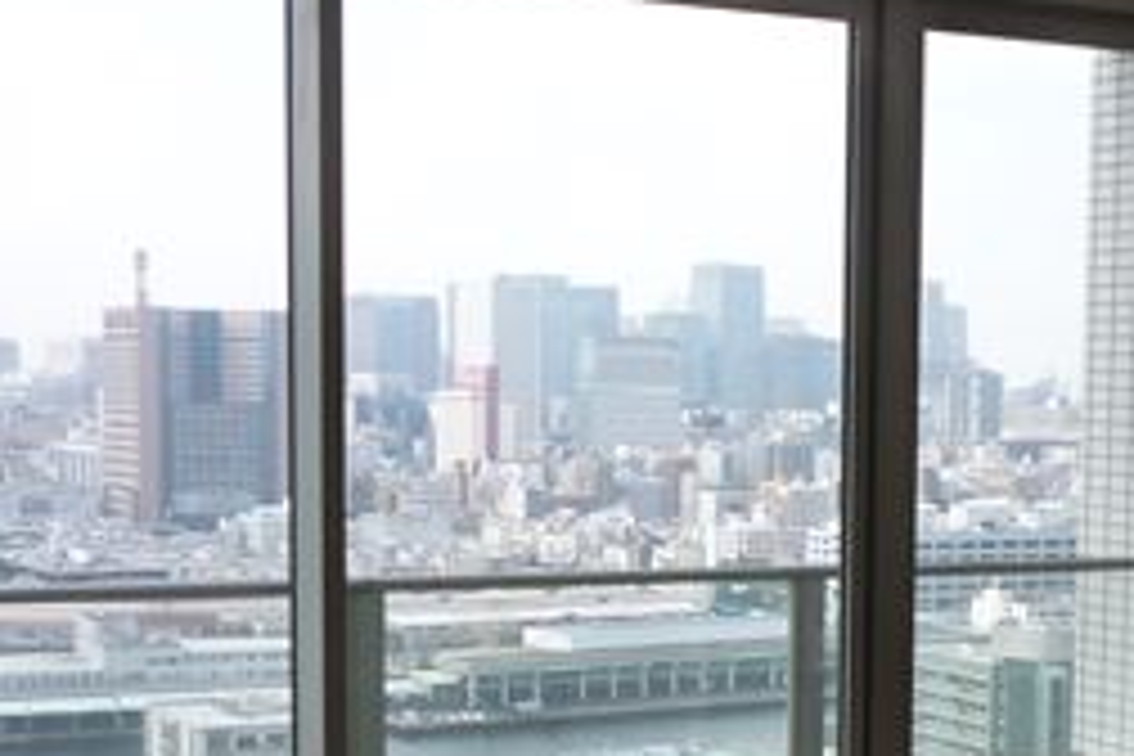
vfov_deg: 18.2
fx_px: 2331
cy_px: 662
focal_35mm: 74
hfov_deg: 27.0
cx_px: 860
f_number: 3.1
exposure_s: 1/400
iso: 160
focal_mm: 5
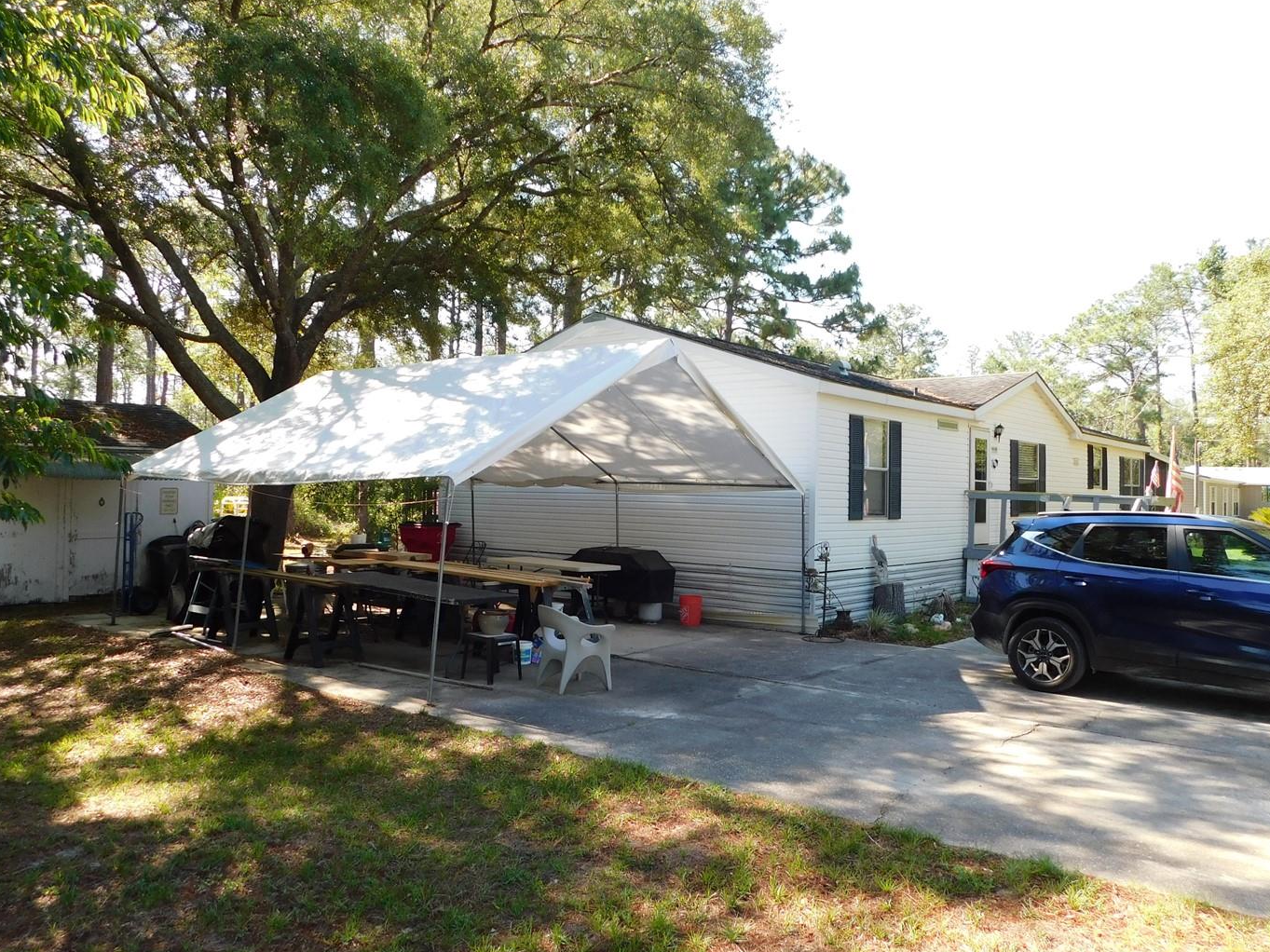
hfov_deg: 65.3
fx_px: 990
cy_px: 460
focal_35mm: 27
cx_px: 635
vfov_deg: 51.3
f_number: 3
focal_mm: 4
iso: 125
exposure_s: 1/250
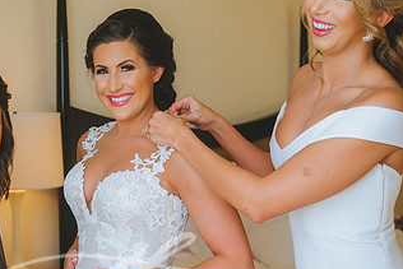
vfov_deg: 20.6
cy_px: 161
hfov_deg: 30.2
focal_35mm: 66
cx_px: 122
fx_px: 739
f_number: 2.8
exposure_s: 1/1000
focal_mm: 36
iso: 640
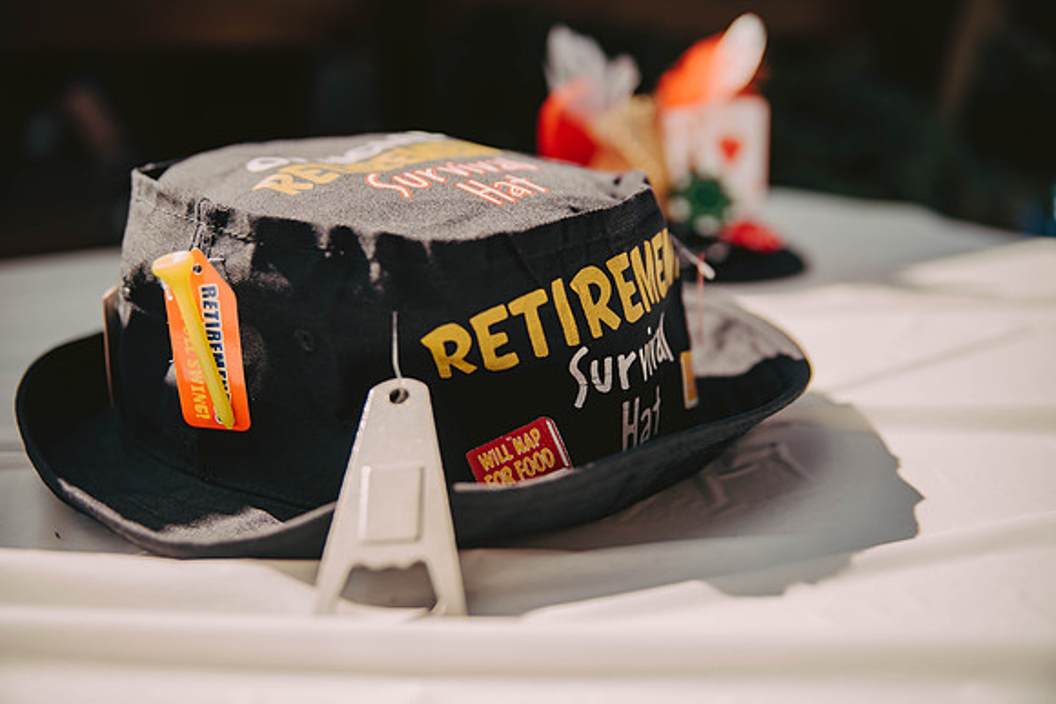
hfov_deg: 44.5
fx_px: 1291
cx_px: 528
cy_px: 352
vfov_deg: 30.5
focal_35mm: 44
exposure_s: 1/3200
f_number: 2.8
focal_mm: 44
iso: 400
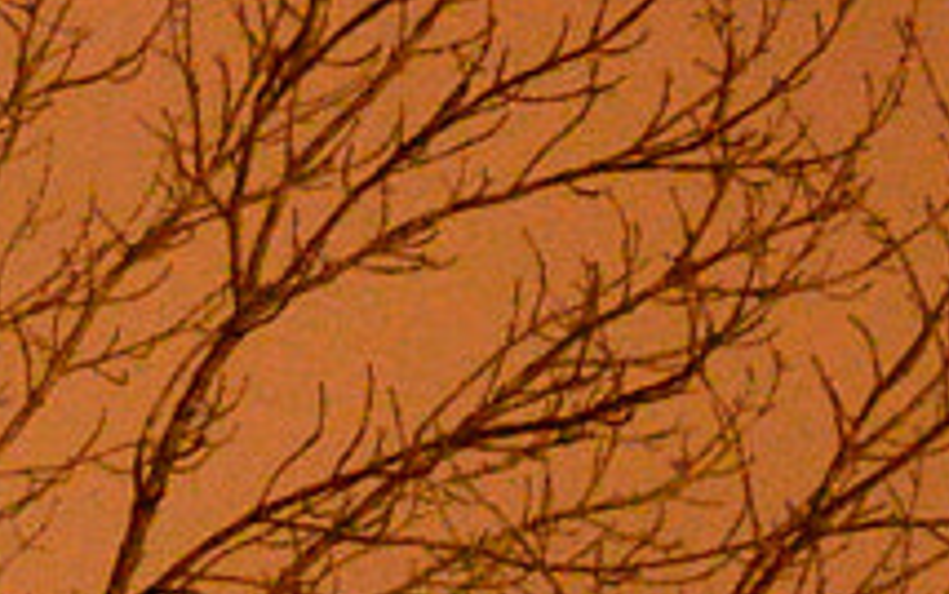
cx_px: -1672
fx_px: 6205
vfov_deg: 5.2
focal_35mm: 240
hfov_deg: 7.8
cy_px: 1853
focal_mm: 21
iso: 3200
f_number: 3.8
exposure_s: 30
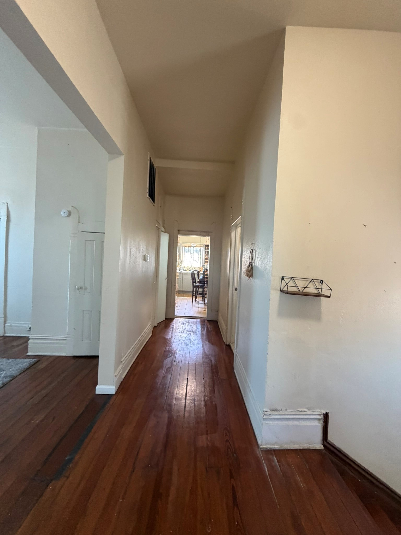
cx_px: 200
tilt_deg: -0.9
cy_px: 268
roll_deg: -0.6
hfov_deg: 85.7
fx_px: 216
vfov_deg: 102.1
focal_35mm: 14
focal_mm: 2.22
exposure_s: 1/60
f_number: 2.2
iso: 400
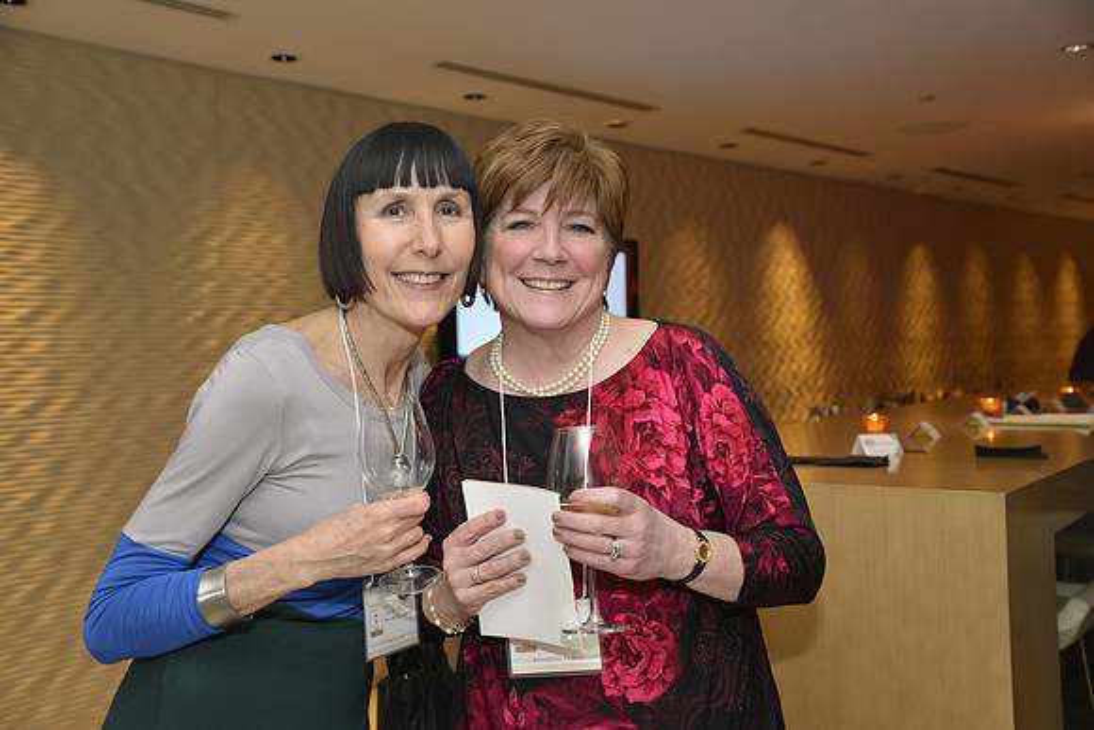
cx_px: 547
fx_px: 1064
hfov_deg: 54.4
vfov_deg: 37.9
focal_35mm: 35
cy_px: 365
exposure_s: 1/60
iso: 800
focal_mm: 35
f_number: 4
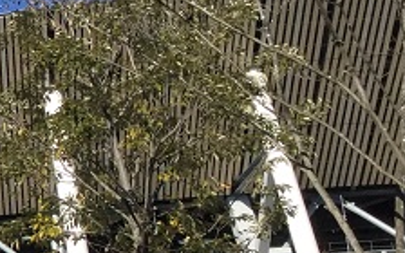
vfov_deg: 8.8
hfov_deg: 12.3
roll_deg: +1.7
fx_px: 1623
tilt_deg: +16.1
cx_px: -447
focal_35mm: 147
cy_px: 295
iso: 25
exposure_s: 1/1314
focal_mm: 3.3
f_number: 2.4
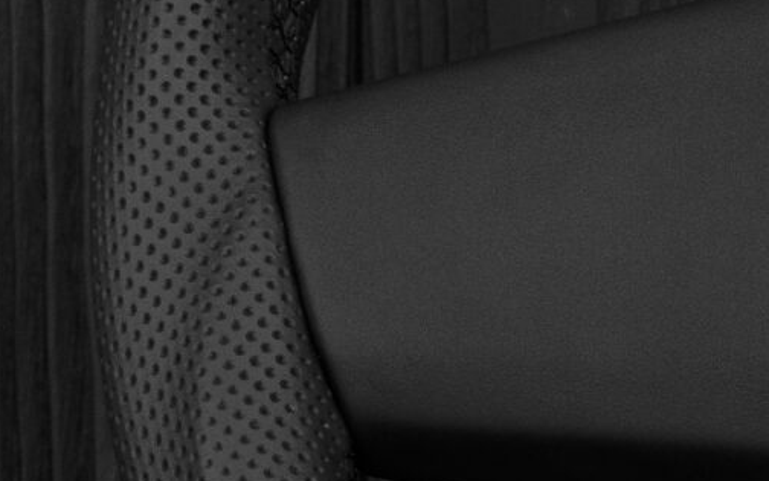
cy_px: 144
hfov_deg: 7.5
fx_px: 5692
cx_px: 1309
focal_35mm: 272
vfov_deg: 4.8
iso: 500
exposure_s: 1/125
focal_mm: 35
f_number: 6.3
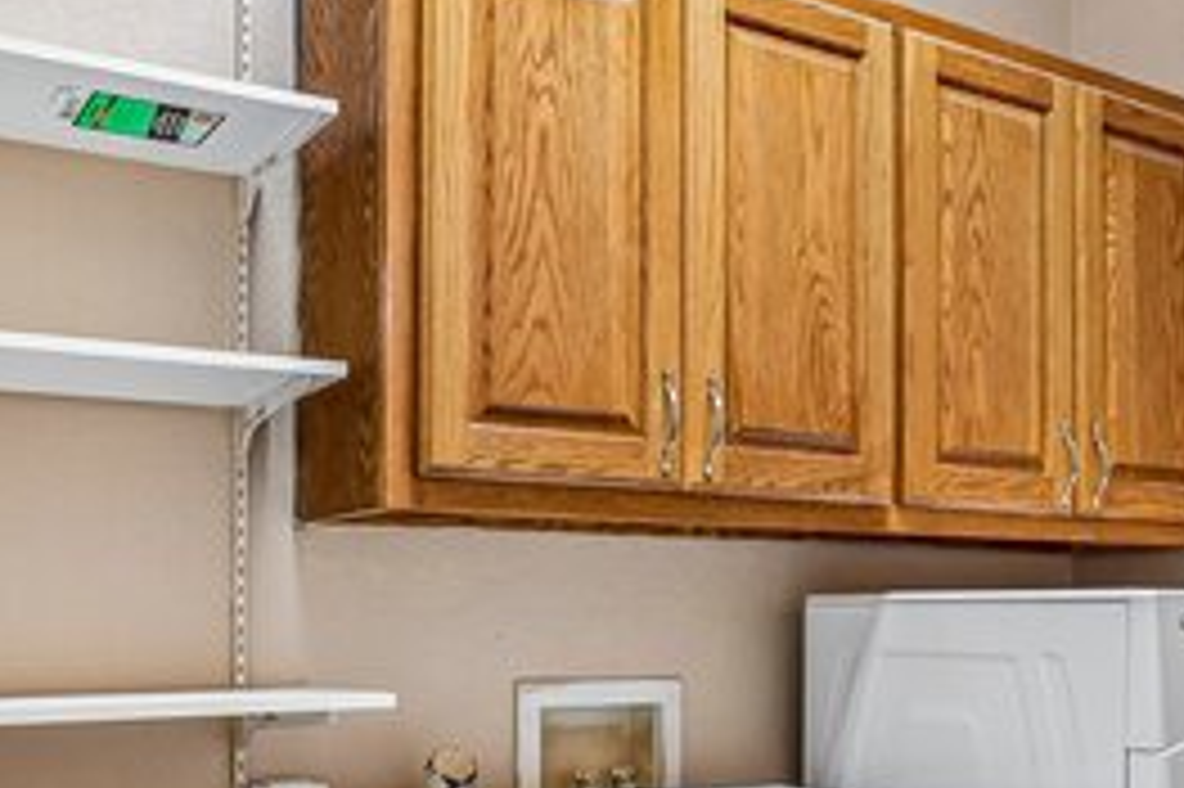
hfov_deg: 49.4
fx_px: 1282
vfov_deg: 33.1
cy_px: 646
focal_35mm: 39
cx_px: 495
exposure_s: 1/10
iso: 400
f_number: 8
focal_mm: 16
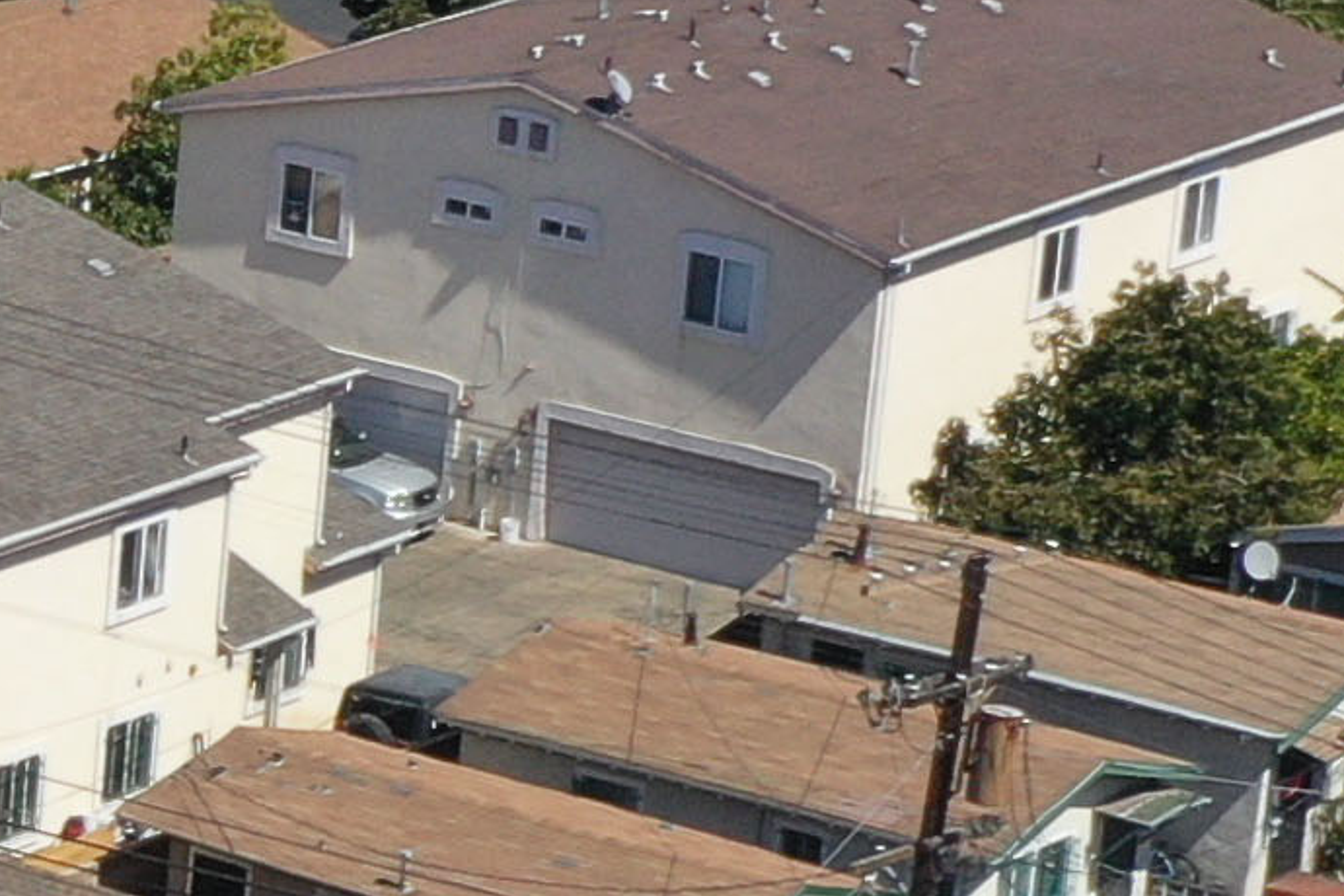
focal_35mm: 222
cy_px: 633
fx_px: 8287
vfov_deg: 6.2
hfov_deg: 8.4
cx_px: -1995
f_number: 6.3
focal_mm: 10.26
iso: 100
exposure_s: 1/500
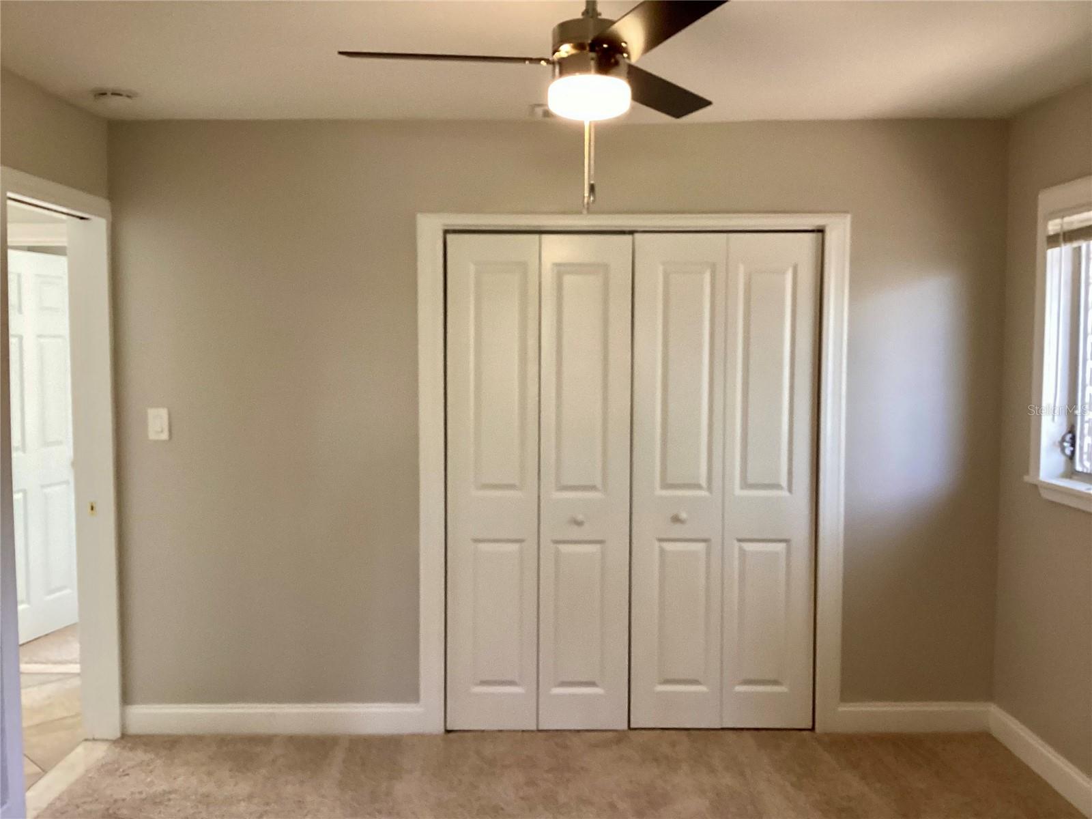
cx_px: 546
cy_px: 410
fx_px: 978
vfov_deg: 45.4
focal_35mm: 31
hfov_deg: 58.4
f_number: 2.4
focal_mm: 3.3
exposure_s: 1/60
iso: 200
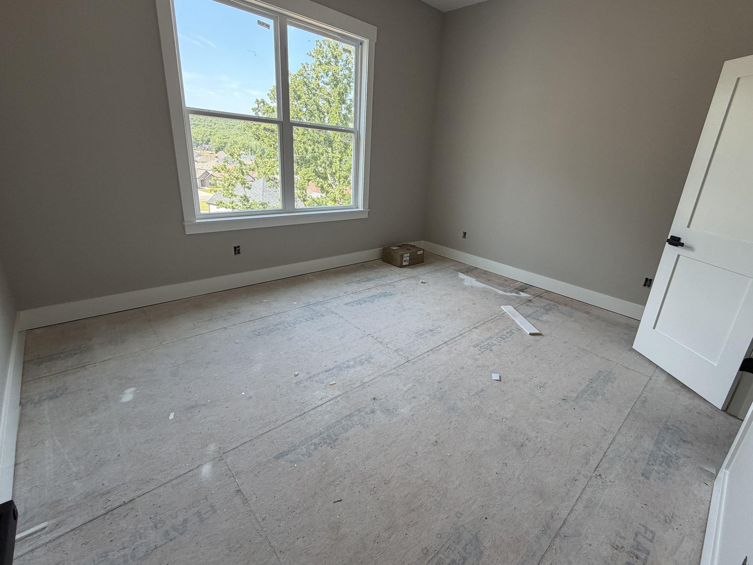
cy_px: 267
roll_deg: -3.7
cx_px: 408
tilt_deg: -18.3
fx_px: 348
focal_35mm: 16
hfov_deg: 94.3
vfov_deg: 78.0
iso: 100
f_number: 2.2
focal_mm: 2.22
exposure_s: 1/121
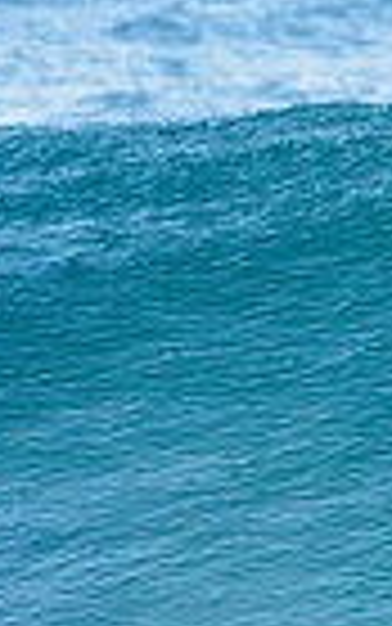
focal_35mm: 2122
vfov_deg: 1.0
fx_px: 36234
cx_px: 1244
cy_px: 327
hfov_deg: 0.6
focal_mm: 500
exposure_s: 1/2000
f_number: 5.6
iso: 450
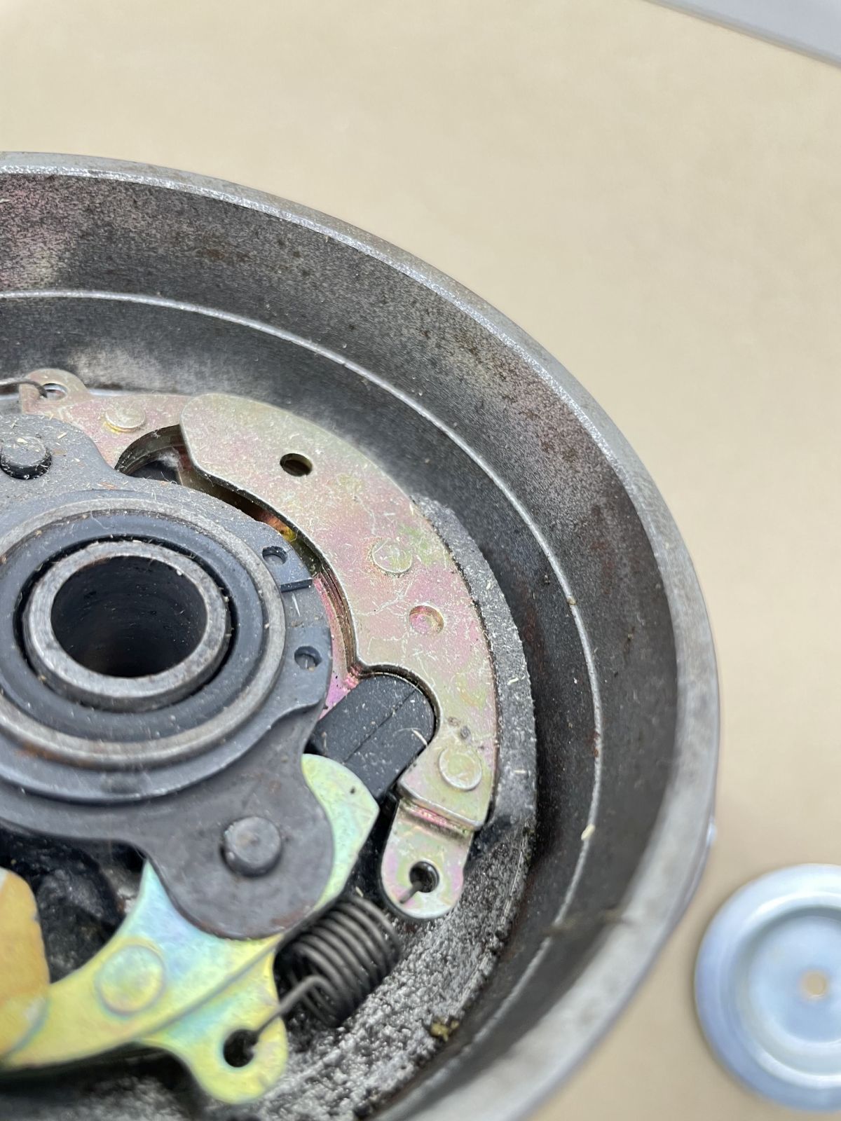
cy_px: 560
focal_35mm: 26
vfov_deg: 67.3
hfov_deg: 53.1
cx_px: 420
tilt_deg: -79.0
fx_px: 842
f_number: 1.6
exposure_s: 1/50
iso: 100
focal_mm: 4.2
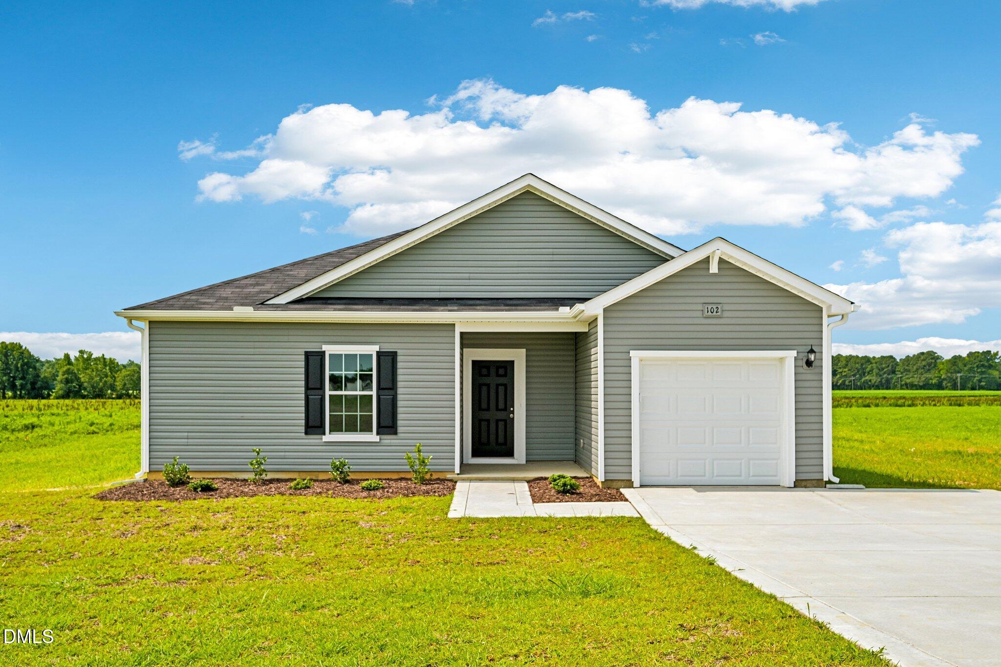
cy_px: 334
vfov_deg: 43.6
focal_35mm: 30
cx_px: 500
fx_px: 834
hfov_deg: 61.9
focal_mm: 30
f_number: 8
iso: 100
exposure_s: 1/500
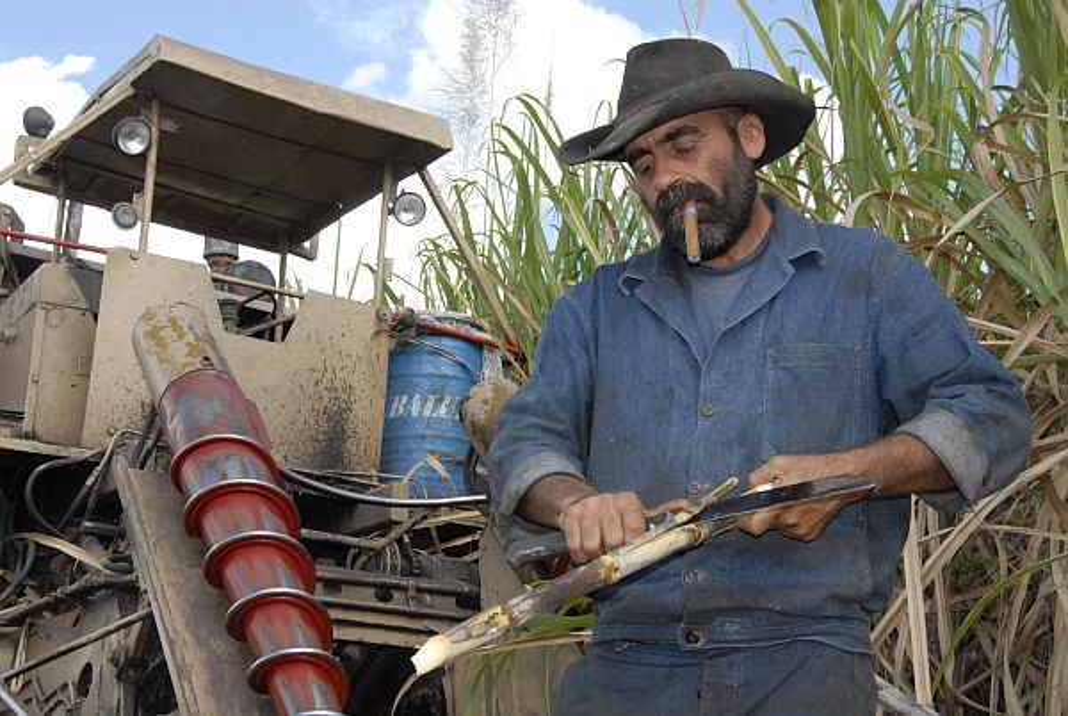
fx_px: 1560
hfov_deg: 37.8
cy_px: 358
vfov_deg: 25.8
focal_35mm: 52
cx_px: 534
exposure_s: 1/250
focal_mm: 35
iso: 800
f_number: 14
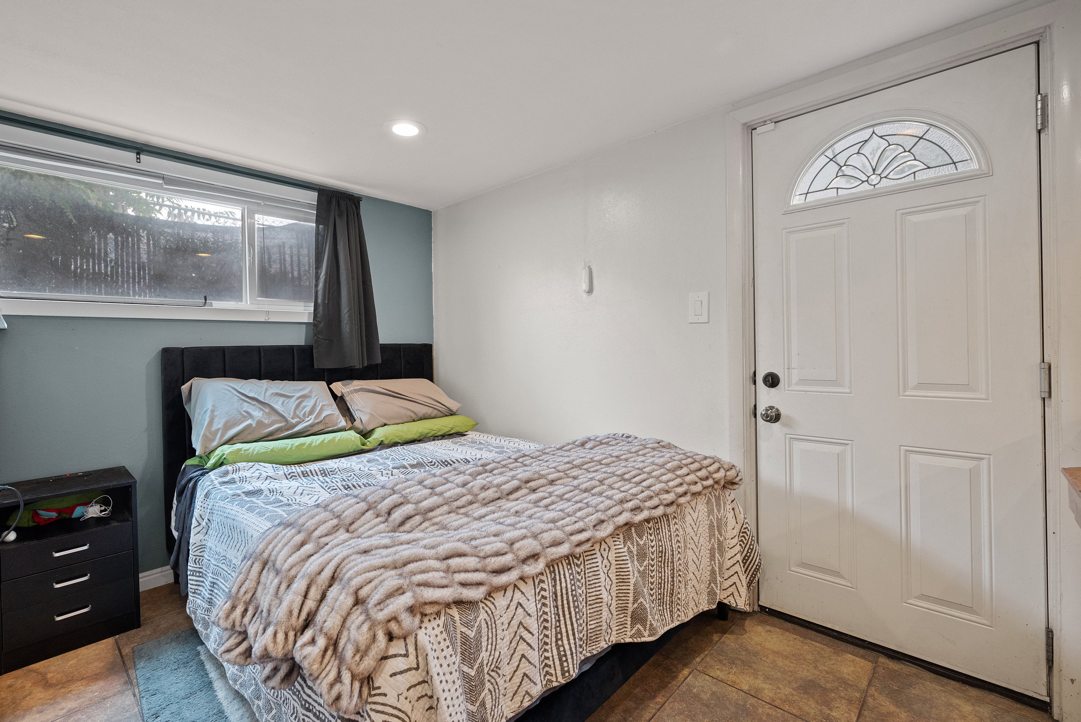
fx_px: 481
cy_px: 344
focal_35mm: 16
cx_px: 513
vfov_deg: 73.8
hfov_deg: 96.6
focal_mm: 15
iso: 500
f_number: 8
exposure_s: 1/3
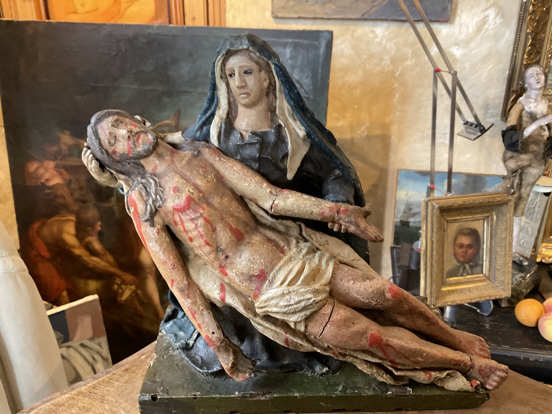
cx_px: 276
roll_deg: -0.8
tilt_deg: -19.5
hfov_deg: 61.7
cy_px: 207
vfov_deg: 48.2
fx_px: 462
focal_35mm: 29
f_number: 1.8
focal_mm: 3
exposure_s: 1/40
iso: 200
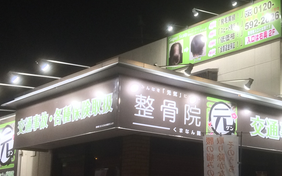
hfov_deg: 28.1
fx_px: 546
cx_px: 242
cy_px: 120
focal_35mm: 71
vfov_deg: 18.3
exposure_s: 1/30
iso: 250
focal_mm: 4.15
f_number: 2.2
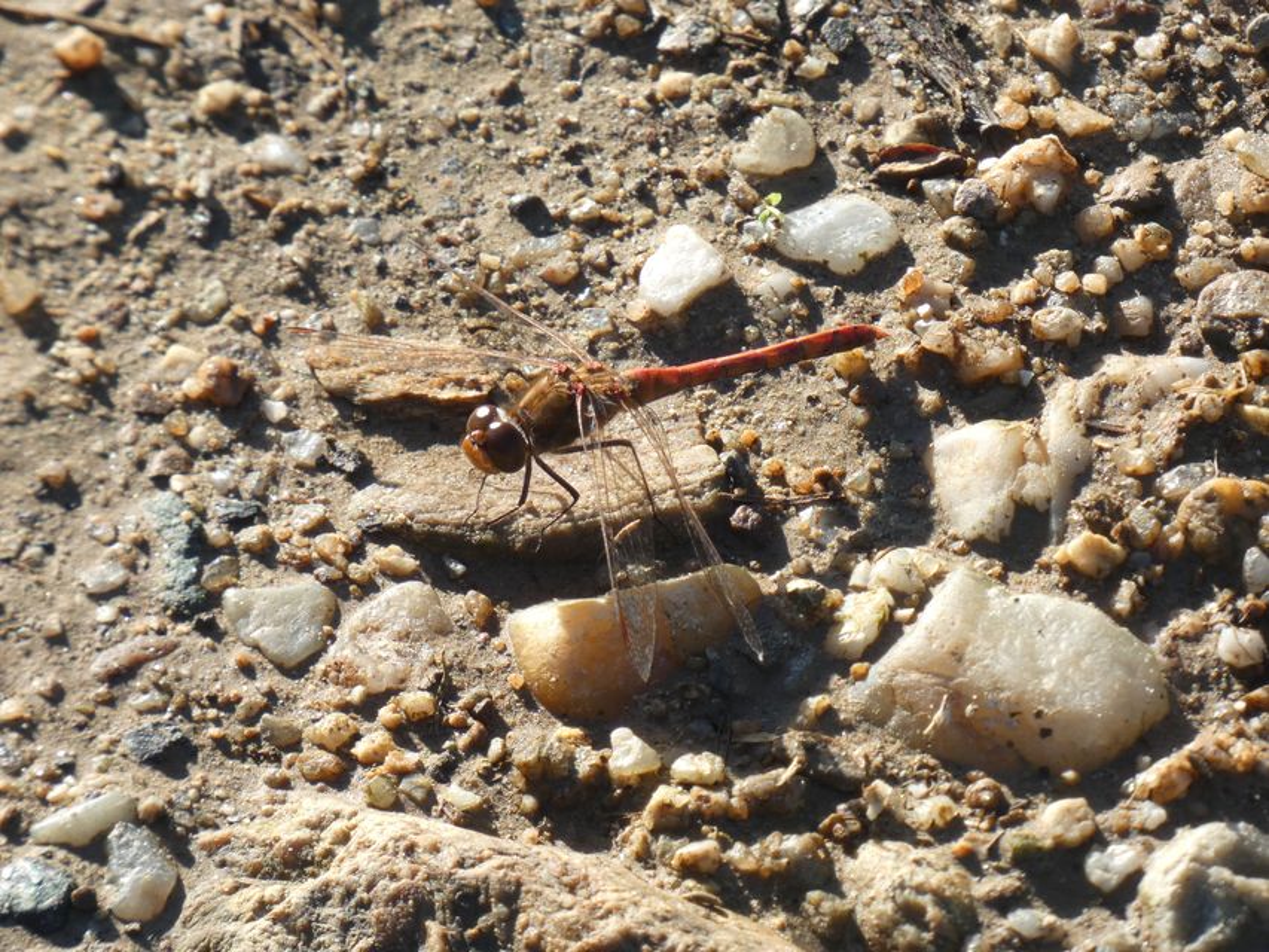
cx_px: 634
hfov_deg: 3.1
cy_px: 476
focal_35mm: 642
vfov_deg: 2.3
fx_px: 23539
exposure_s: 1/160
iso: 80
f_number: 5.6
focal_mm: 115
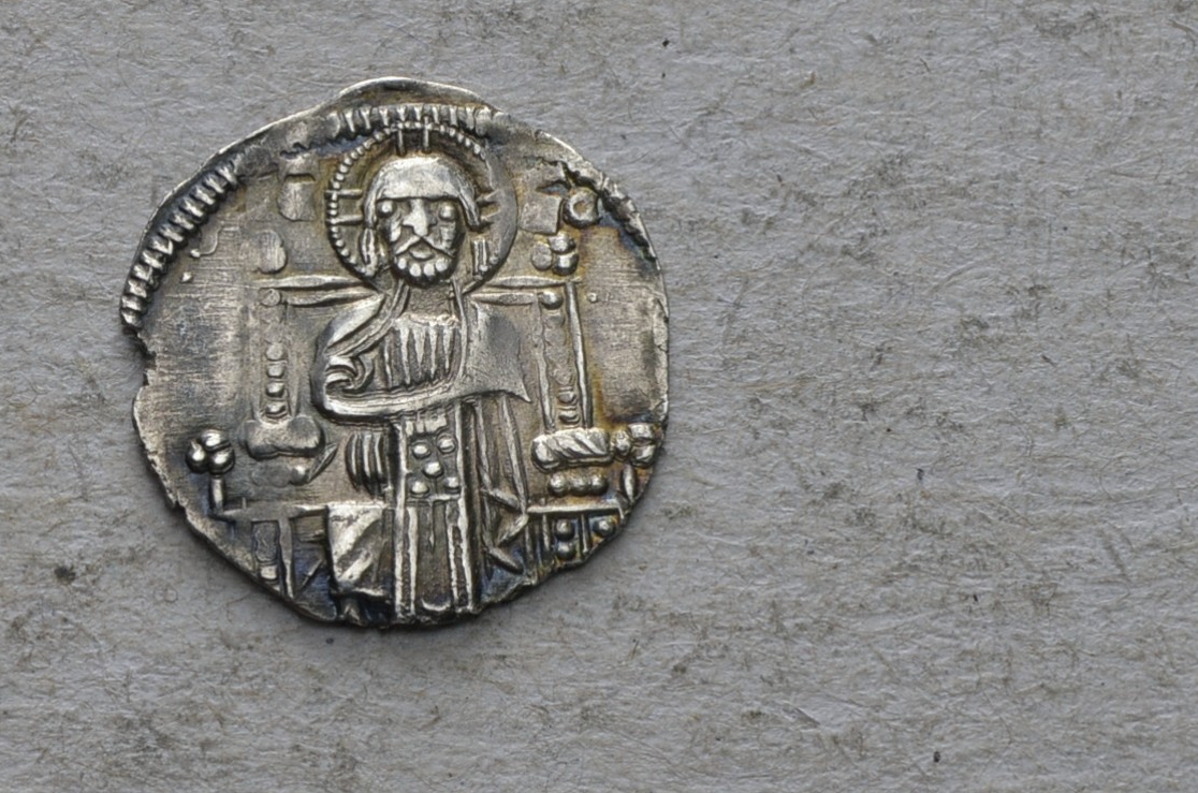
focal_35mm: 182
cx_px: 96
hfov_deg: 11.2
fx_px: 6047
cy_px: 370
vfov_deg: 7.5
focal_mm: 55
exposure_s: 1/200
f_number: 14
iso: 400
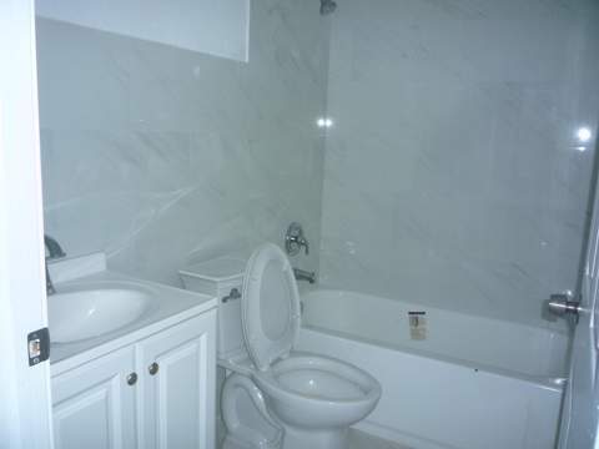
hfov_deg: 60.0
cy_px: 224
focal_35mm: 30
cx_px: 300
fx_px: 519
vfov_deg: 46.8
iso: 100
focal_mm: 5.2
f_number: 3.3
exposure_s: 1/30
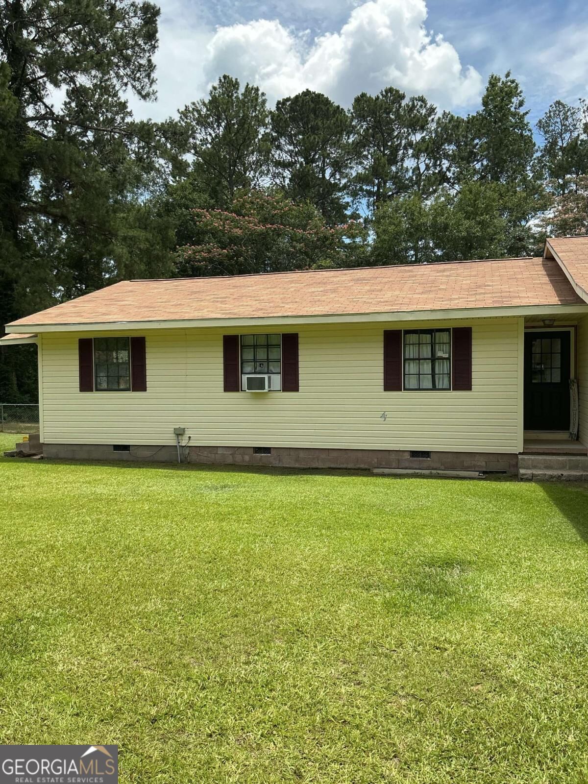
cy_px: 392
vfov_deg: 61.7
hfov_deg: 48.2
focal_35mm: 29
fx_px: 657
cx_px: 294
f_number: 1.8
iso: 25
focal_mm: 3
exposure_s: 1/1279
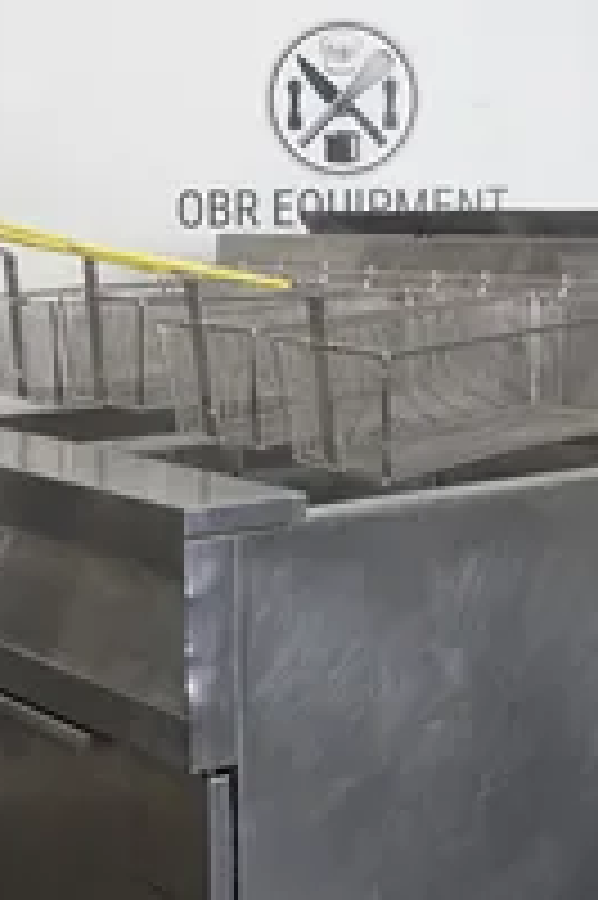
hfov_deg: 18.9
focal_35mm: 72
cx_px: 281
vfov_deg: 28.0
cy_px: 540
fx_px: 1797
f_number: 3.5
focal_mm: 13.29
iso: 640
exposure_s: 1/40
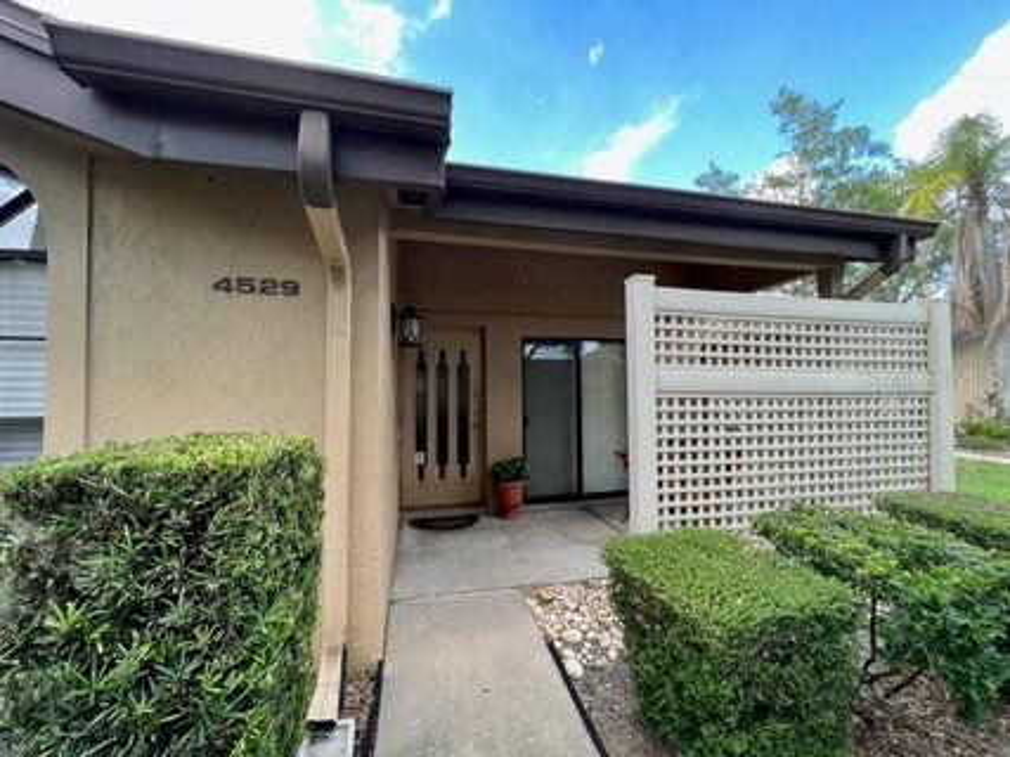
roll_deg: +0.1
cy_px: 378
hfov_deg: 106.2
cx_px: 505
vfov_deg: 89.9
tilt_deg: +1.6
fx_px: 379
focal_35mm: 13
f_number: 1.8
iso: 32
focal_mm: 1.57
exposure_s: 1/118
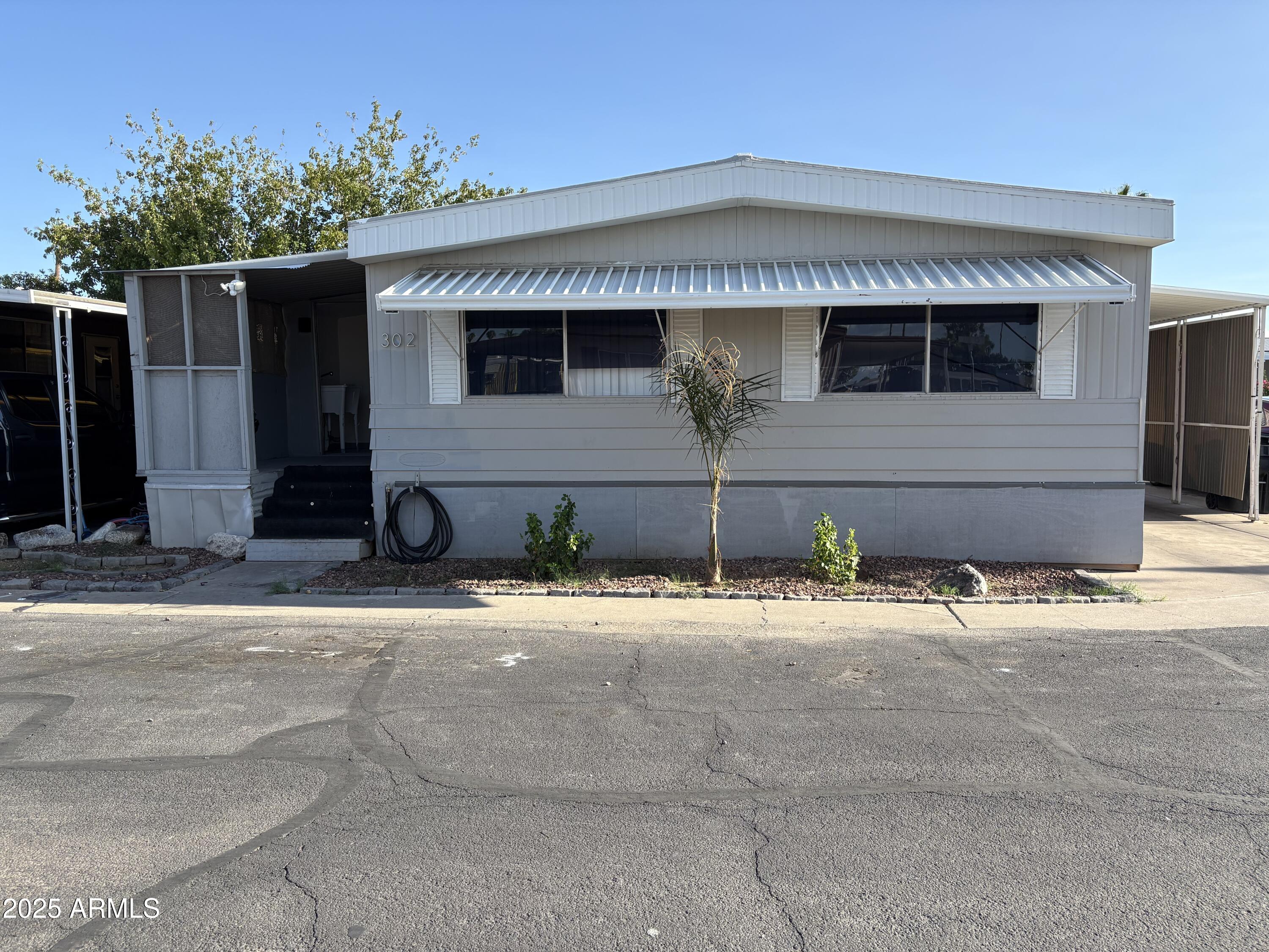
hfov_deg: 67.3
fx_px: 953
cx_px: 634
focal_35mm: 26
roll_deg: +0.8
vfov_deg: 53.1
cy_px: 476
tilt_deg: -4.9
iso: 50
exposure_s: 1/1337
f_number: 1.6
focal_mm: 5.96
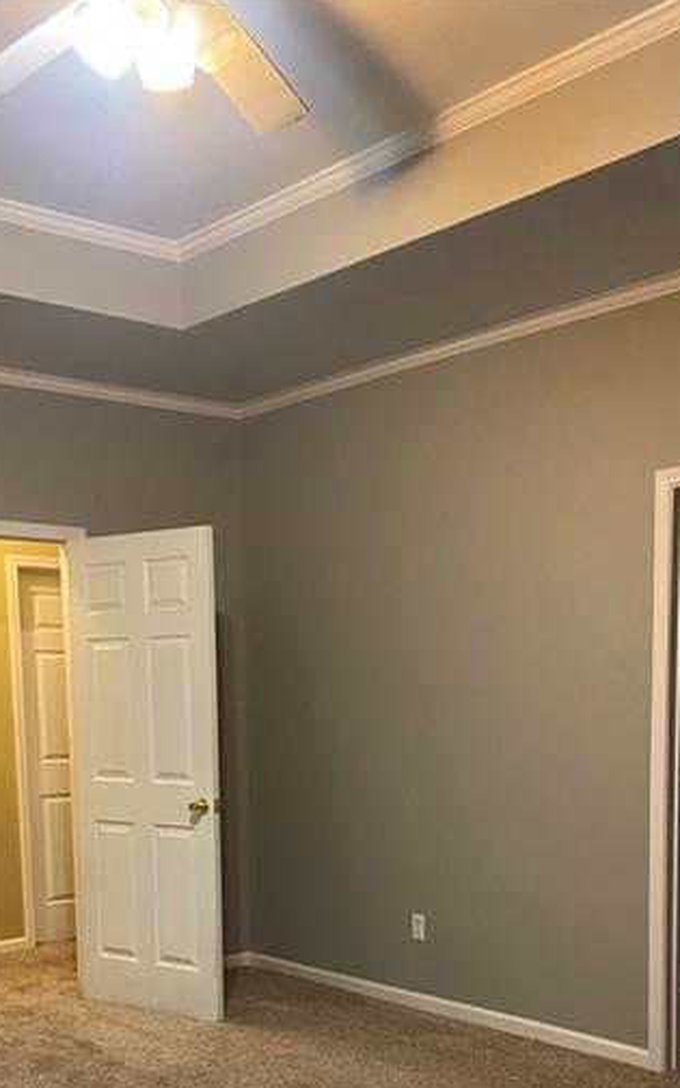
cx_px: 298
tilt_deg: -7.1
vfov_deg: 45.5
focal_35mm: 42
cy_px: 822
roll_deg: +1.3
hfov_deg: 30.5
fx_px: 1245
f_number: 1.8
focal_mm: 4.25
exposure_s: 1/30
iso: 500
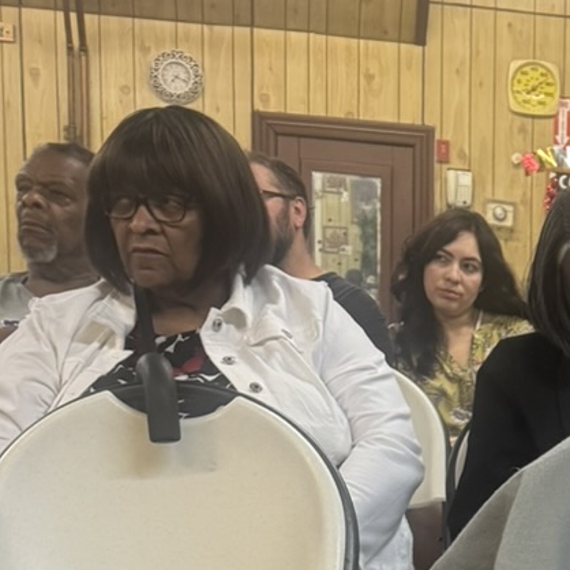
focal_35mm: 104
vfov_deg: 15.9
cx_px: 860
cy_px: 723
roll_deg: -2.7
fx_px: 1937
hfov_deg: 15.4
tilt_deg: -12.3
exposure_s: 1/60
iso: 320
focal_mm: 6.76
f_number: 1.78
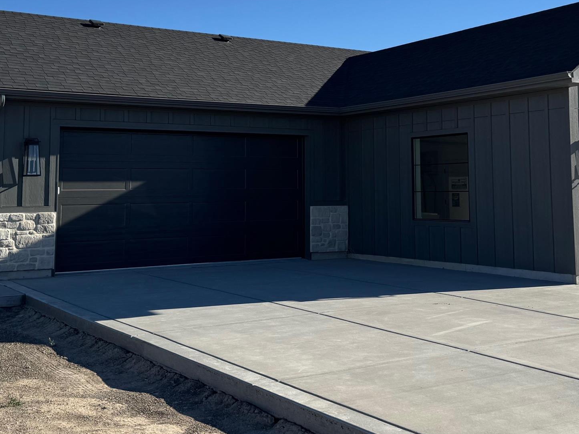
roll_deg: -0.6
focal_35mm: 51
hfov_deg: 37.4
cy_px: 103
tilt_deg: +5.0
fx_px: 853
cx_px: 340
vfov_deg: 28.1
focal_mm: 6.76
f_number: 1.78
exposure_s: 1/4950
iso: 80
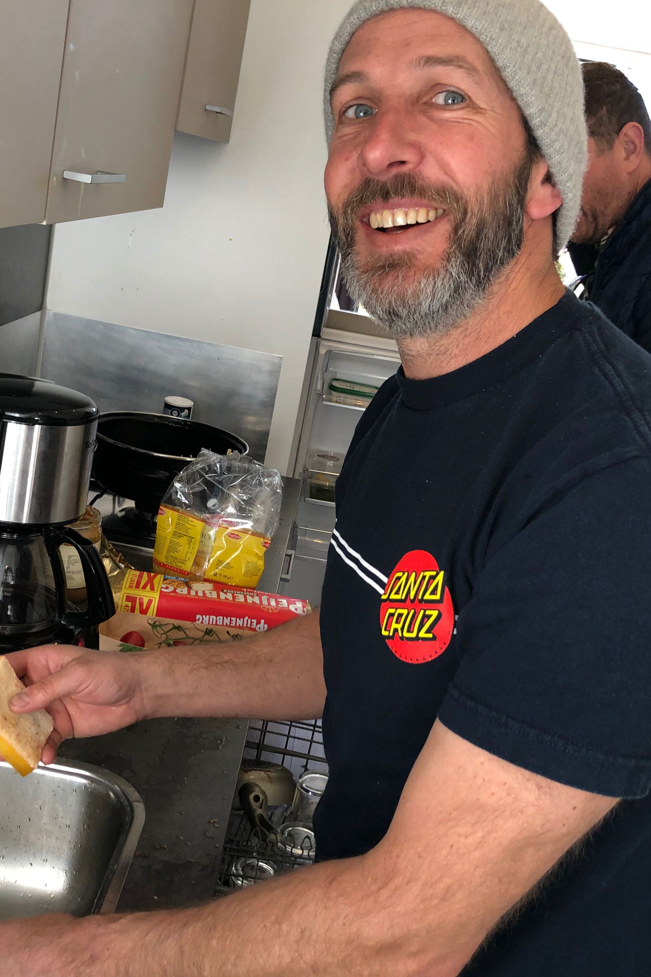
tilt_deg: -16.7
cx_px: 289
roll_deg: -10.0
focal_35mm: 39
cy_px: 490
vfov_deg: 49.6
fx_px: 1058
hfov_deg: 34.2
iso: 32
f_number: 1.8
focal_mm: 4
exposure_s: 1/50
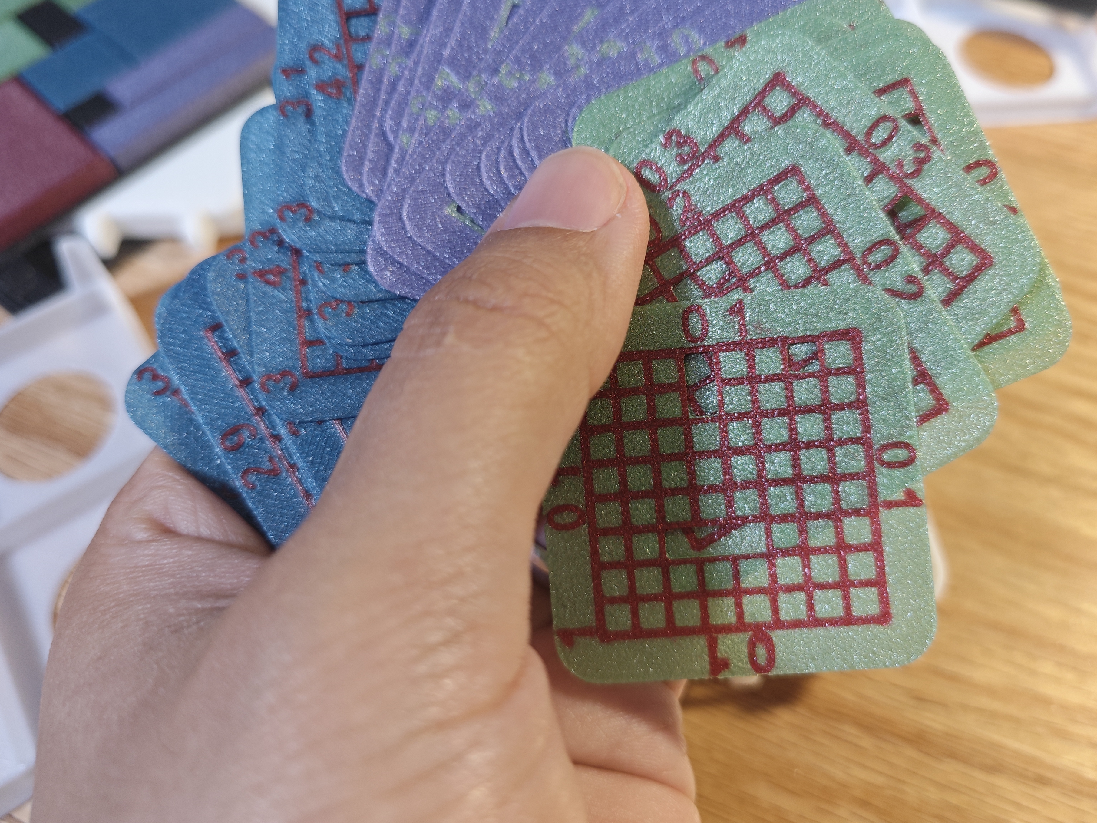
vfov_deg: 53.0
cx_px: 581
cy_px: 370
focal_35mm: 26
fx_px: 824
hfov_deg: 67.2
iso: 320
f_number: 1.8
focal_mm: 5.43
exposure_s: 1/50
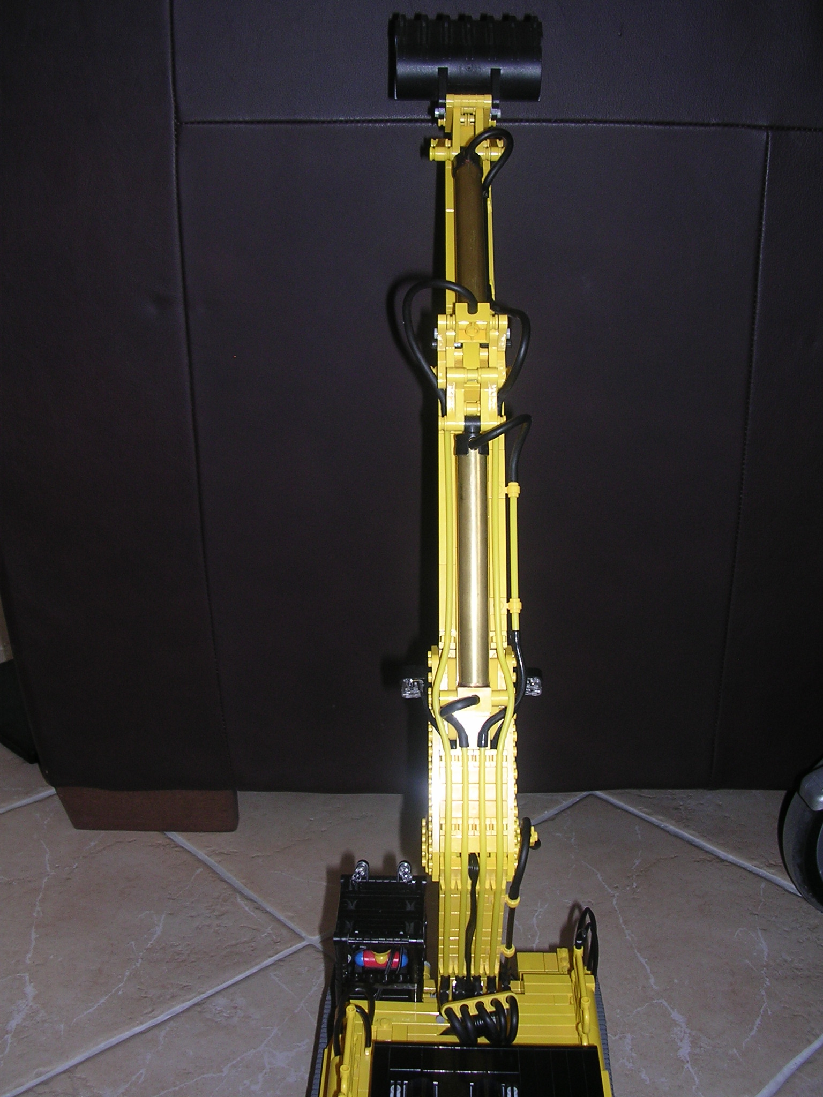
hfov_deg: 37.7
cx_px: 412
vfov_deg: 49.0
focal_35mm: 38
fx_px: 1205
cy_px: 548
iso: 100
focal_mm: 5.8
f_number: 2.8
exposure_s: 1/60.1
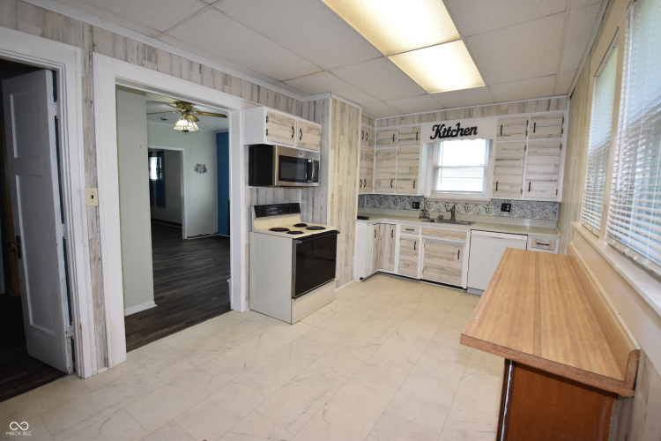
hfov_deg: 100.4
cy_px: 220
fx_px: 275
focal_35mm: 15
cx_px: 330
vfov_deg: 77.3
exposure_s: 1/100
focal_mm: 10
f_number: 5
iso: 800
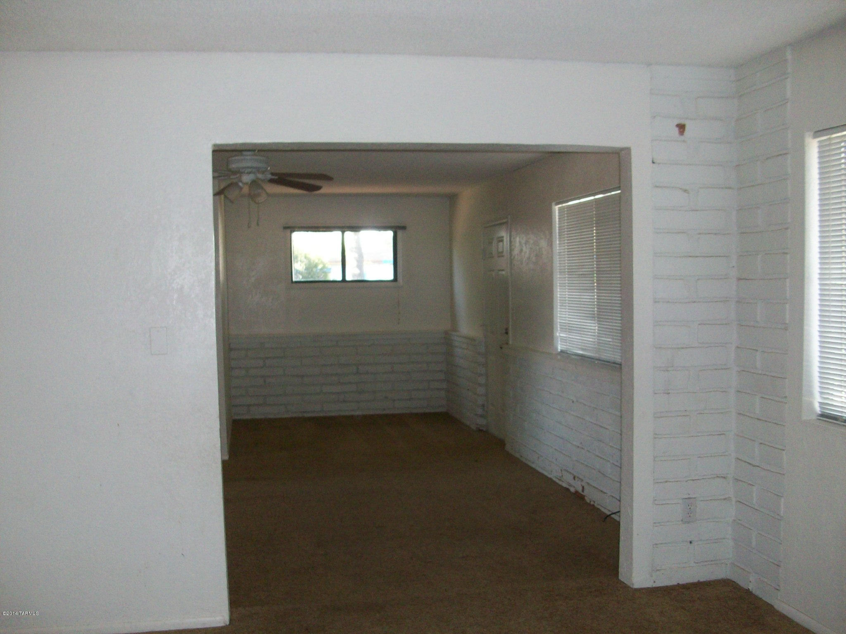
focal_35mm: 34
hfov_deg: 54.0
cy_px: 317
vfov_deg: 41.8
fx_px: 831
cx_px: 423
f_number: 2.8
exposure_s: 1/60
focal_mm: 5.7
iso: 160
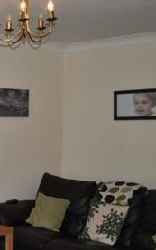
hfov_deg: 17.9
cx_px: -75
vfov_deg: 31.1
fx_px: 442
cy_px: 179
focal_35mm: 65
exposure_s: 1/60
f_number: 3.5
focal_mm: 18
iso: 200
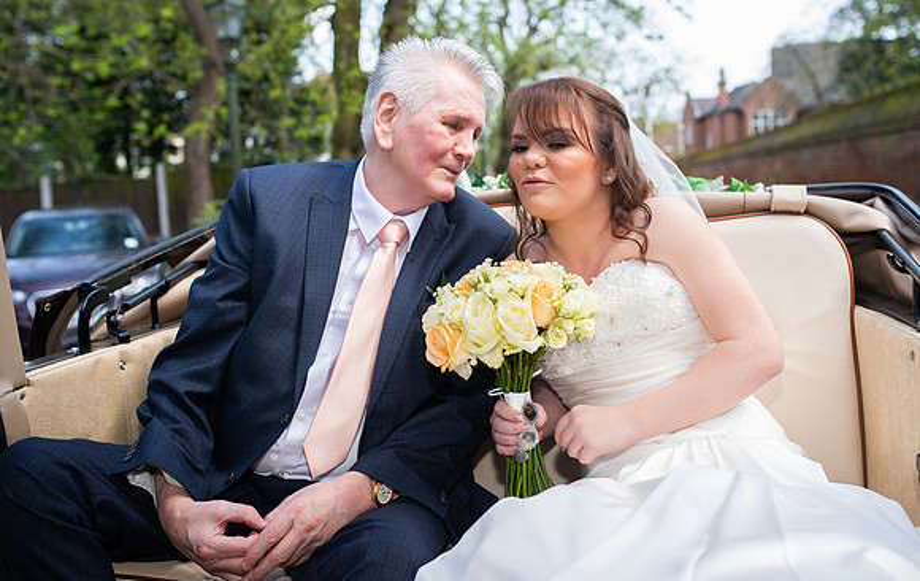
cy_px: 259
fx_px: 941
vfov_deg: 34.3
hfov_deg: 52.1
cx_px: 484
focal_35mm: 37
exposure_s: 1/250
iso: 100
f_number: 3.5
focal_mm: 35
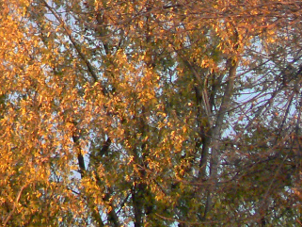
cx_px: 15
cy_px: 8
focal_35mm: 974
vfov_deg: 1.5
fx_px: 8501
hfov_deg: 2.0
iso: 400
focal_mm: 53.3
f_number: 5.6
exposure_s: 1/200
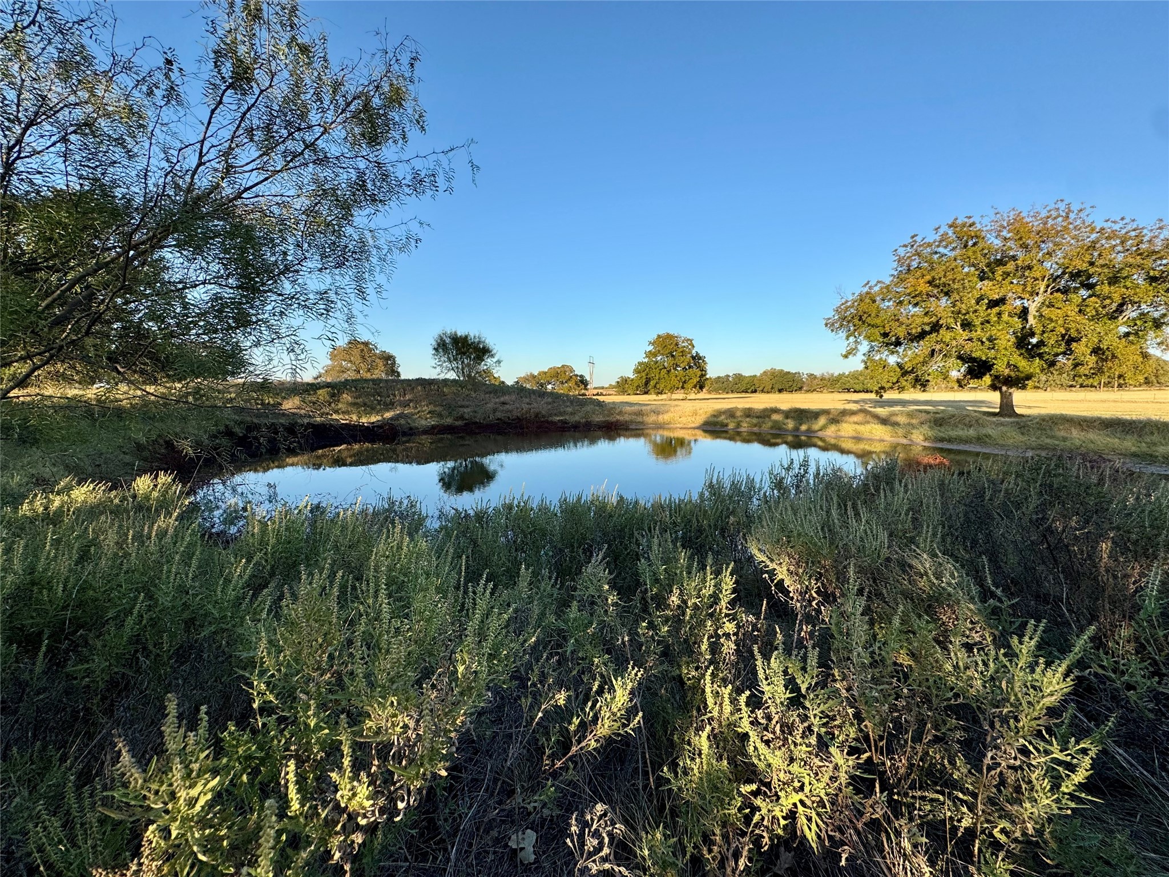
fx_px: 473
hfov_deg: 102.1
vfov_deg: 85.7
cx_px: 584
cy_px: 438
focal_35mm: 14
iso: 50
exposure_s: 1/956
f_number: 2.2
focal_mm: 2.22
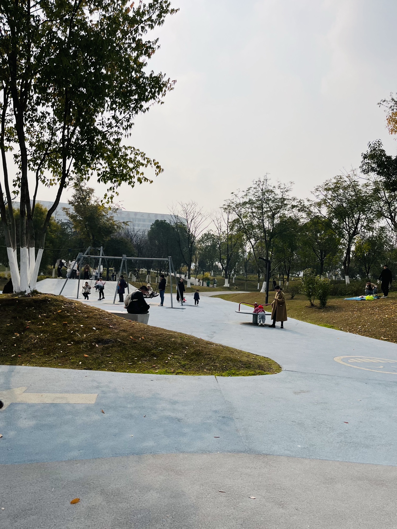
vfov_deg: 67.3
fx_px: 398
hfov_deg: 53.1
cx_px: 198
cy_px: 264
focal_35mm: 26
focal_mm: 5.1
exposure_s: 1/11905
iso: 50
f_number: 1.6
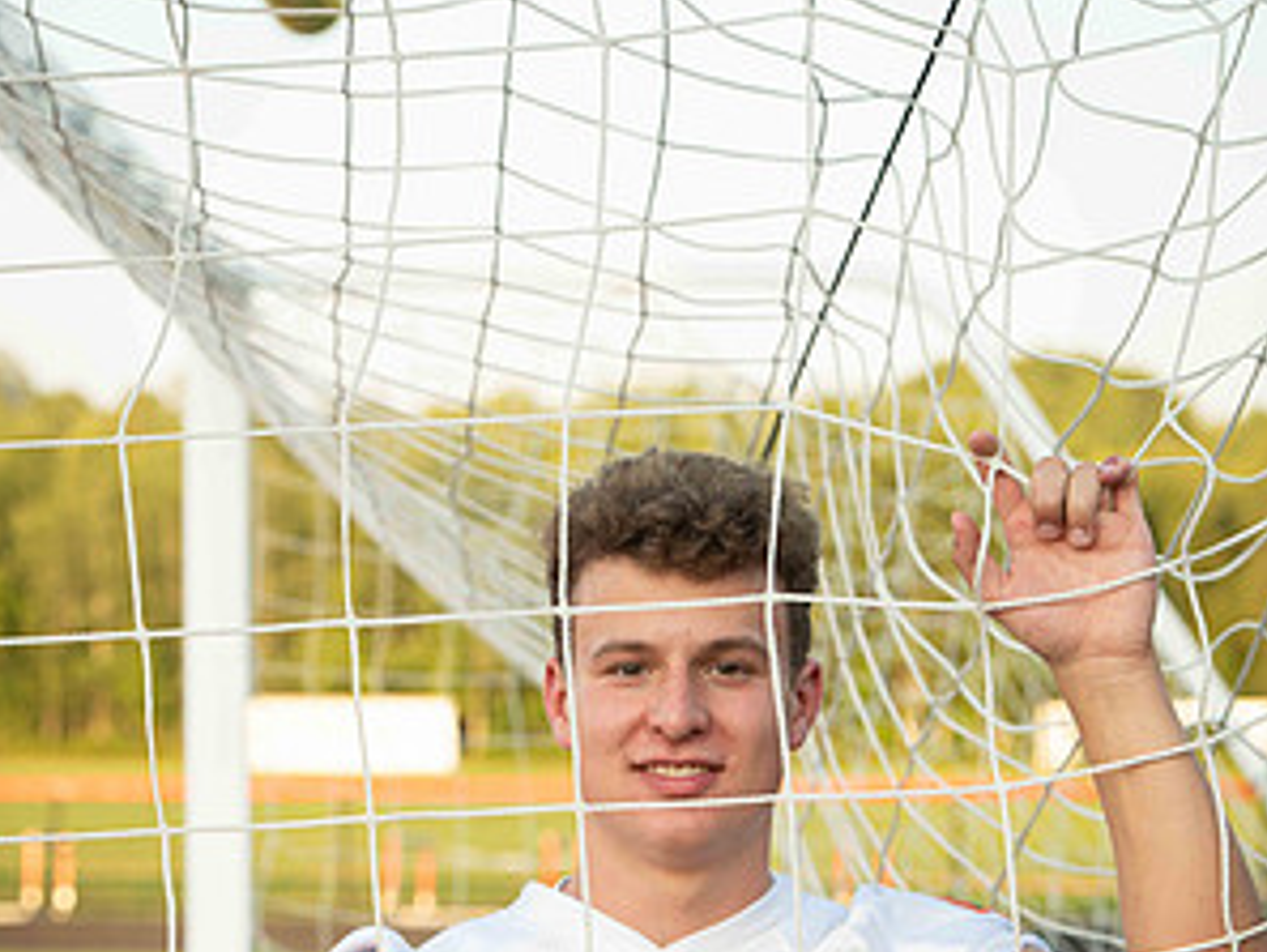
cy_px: 832
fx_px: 5602
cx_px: 631
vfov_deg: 9.7
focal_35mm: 153
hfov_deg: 12.9
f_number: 7.1
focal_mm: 105
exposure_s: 1/200
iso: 400
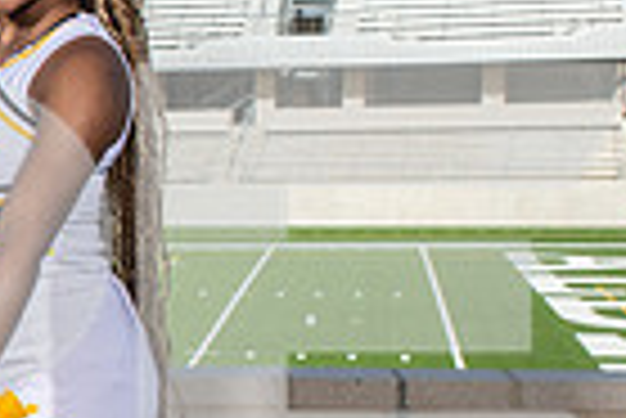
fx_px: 2176
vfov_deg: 11.0
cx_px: -491
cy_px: 303
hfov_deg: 14.5
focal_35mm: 125
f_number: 7.1
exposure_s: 1/320
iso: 100
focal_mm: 30
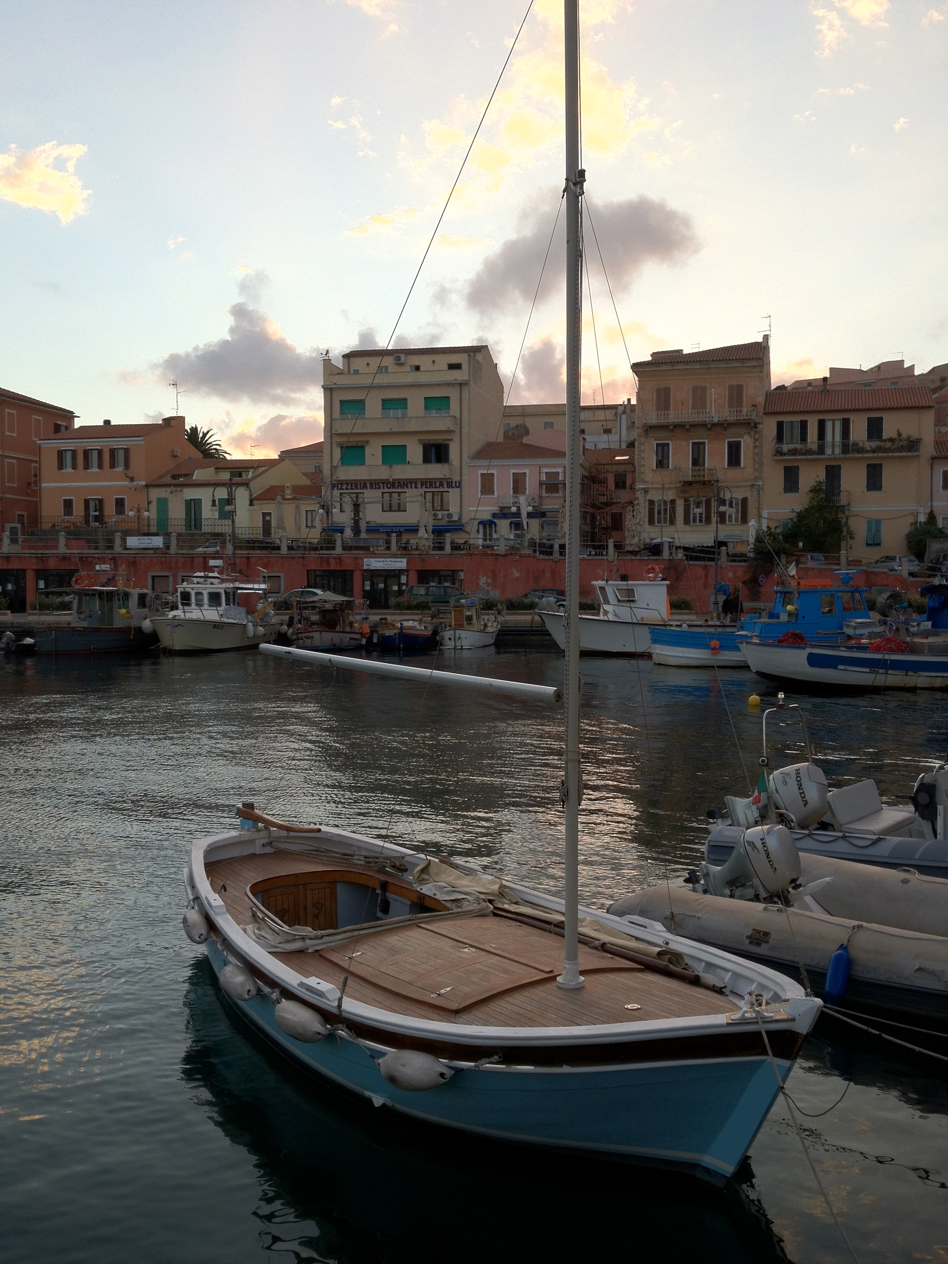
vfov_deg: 52.6
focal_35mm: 35
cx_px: 474
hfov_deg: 40.7
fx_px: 1278
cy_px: 632
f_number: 2.4
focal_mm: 4.28
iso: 64
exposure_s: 1/315
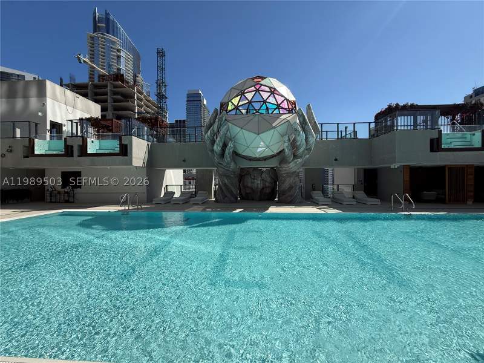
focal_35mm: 14
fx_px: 196
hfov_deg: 102.1
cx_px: 242
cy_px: 182
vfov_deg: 85.7
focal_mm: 2.22
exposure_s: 1/2841
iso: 50
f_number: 2.2
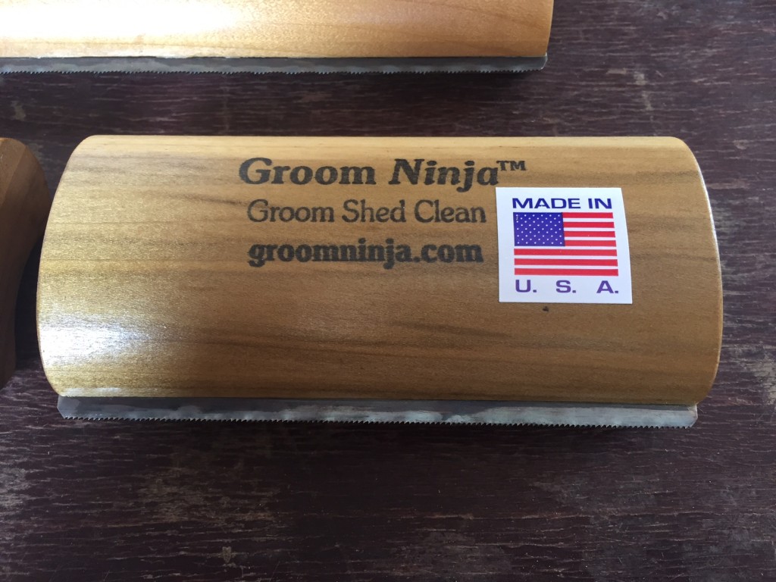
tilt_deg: -66.2
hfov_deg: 61.7
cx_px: 388
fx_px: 650
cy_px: 291
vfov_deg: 48.2
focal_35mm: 29
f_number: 2.2
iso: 80
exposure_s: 1/30
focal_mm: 4.15
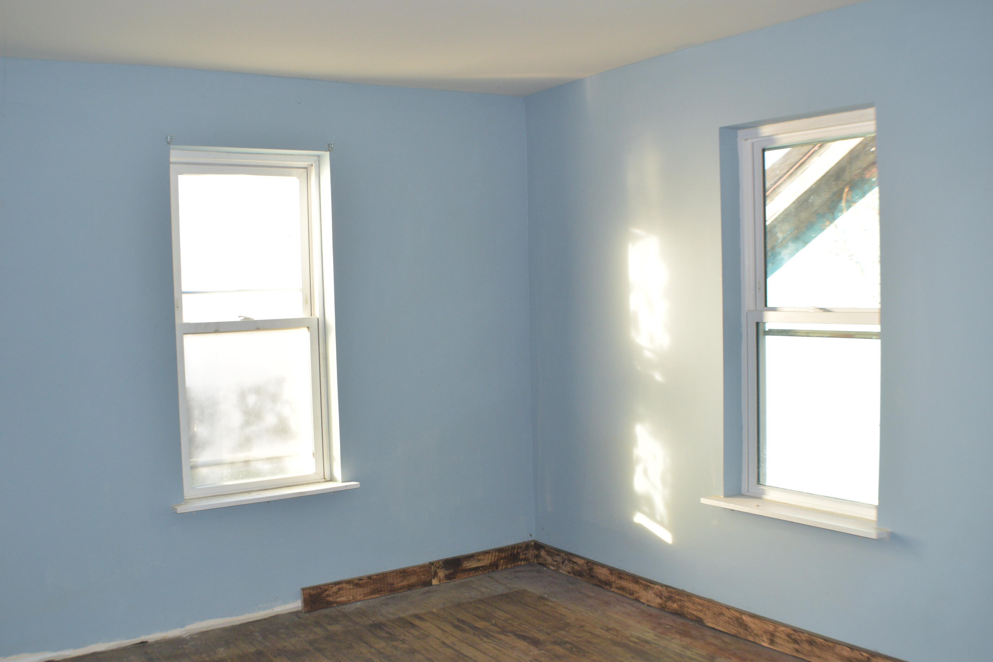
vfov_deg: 28.1
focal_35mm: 48
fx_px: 1324
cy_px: 351
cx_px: 492
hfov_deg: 41.1
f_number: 6.3
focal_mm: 30
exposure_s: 1/200
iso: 800
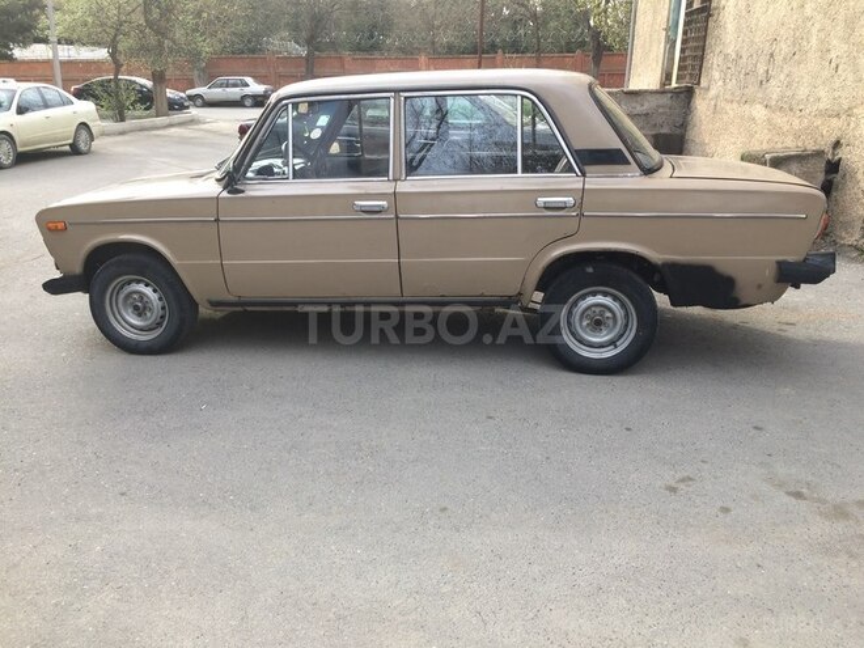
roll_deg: -0.5
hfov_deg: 61.7
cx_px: 432
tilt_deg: -17.2
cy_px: 324
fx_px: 724
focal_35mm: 29
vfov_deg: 48.2
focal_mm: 4.15
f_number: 2.2
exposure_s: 1/179
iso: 32
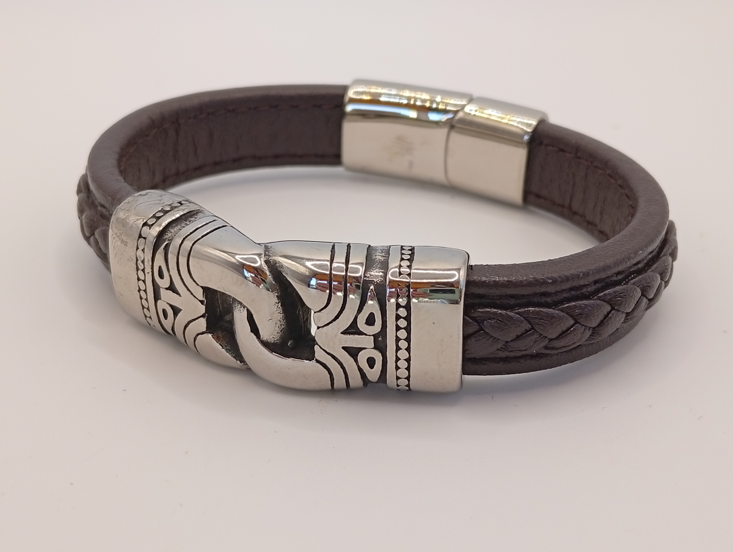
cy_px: 276
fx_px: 1060
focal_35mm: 50
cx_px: 366
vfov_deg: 29.2
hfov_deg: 38.1
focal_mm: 3.98
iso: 50
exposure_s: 1/220
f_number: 1.8
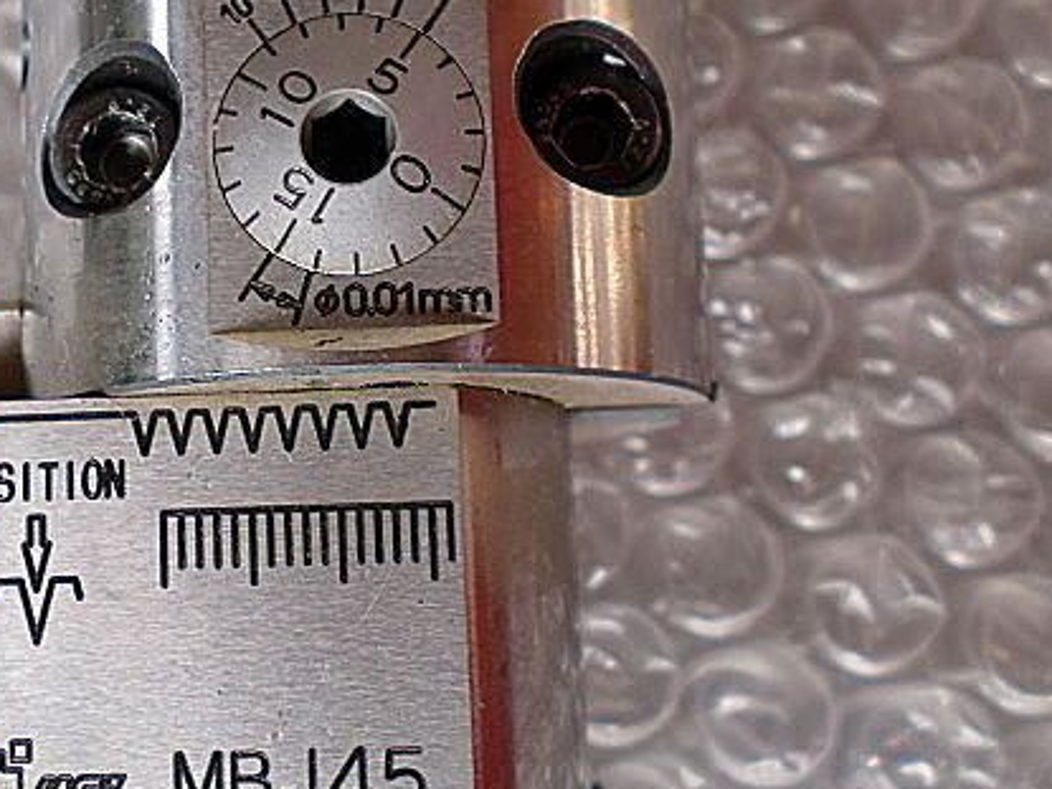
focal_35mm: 54
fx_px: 1641
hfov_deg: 34.9
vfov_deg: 27.0
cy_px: 360
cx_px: 289
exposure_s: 1/80
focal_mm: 6.3
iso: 64
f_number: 3.1
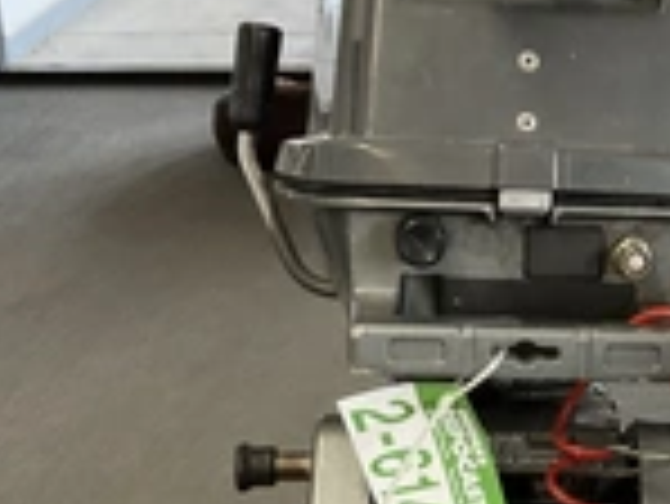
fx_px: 1511
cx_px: 567
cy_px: 279
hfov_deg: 24.5
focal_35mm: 78
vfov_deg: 18.9
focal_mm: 3
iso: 160
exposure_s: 1/60
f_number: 1.8
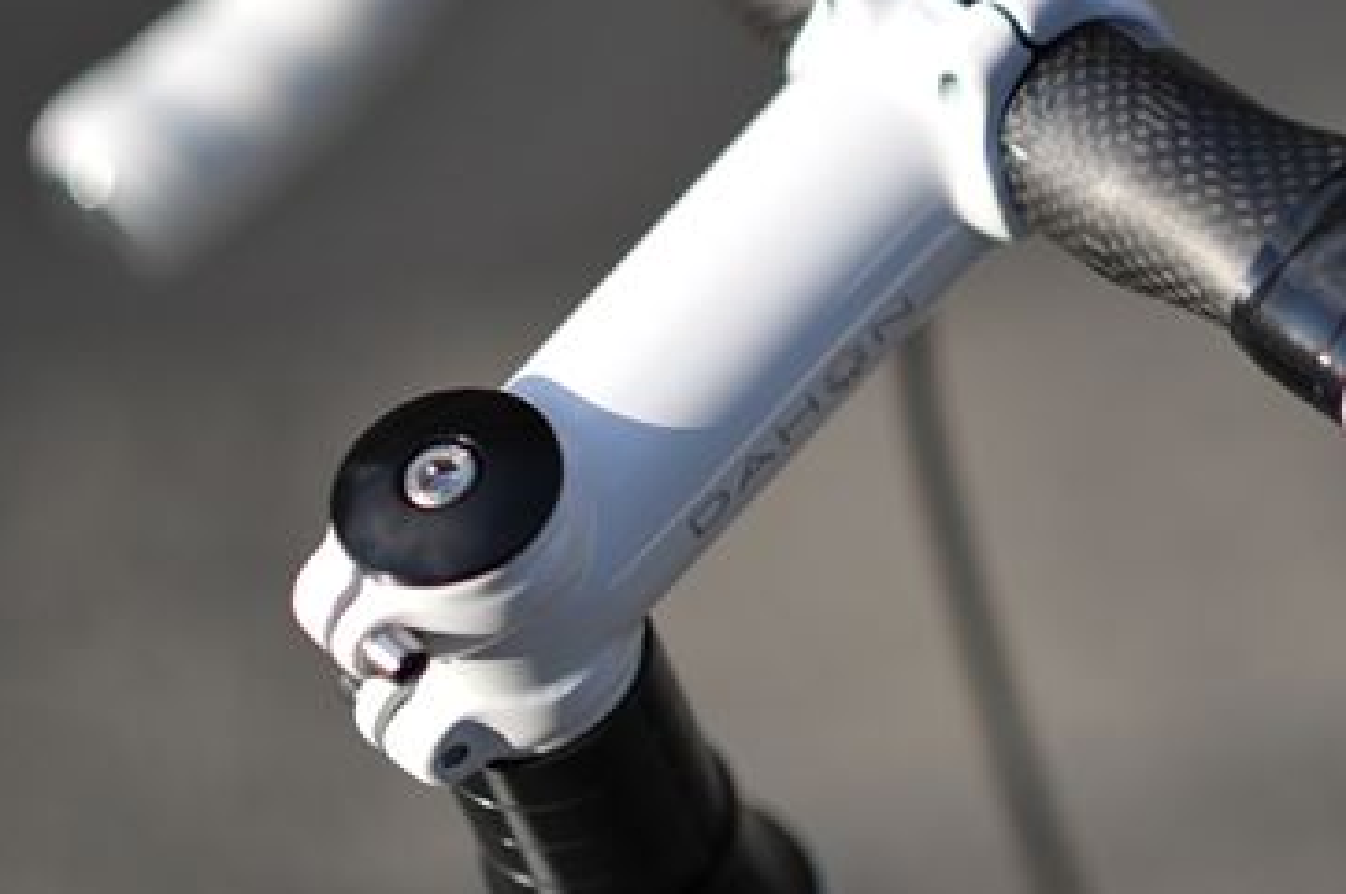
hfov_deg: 13.6
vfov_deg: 9.1
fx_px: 5601
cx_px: 1146
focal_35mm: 150
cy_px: 163
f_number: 1.8
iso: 200
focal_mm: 85
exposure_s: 1/3200
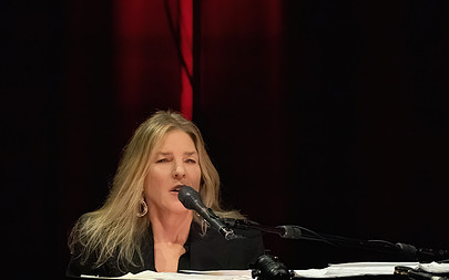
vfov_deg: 1.7
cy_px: 207
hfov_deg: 2.7
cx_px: 266
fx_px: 9409
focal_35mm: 769
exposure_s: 1/320
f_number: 8
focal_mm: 400
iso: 16000
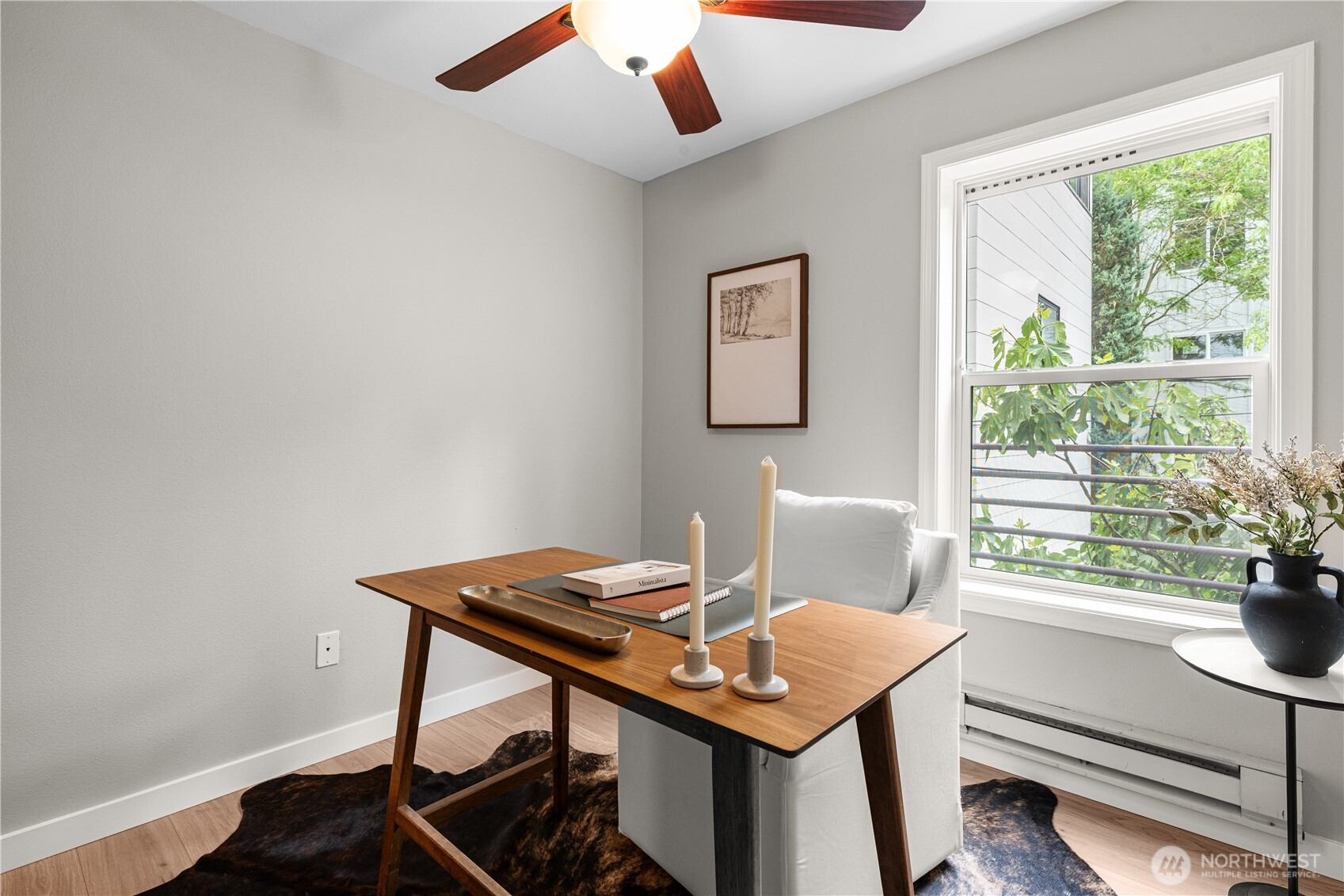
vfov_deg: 70.4
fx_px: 635
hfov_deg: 93.3
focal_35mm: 17
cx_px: 672
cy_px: 448
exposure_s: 1/3
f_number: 9
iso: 320
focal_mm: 17
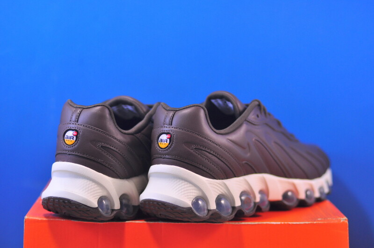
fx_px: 778
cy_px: 124
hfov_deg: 27.0
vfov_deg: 18.1
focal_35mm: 75
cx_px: 187
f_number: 2.2
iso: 250
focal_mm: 50
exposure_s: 1/320
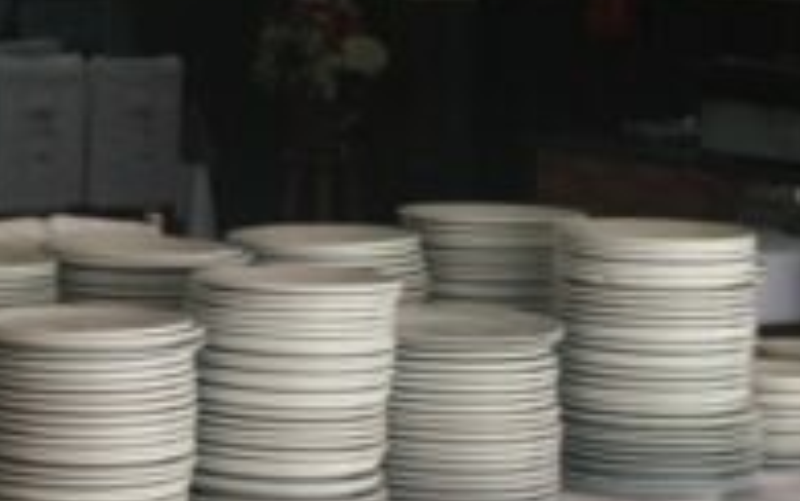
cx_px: -21
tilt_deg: -2.6
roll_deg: -1.4
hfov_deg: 13.6
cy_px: -16
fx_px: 3293
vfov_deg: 8.6
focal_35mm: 151
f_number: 2.2
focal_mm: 4.15
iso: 25
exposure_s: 1/34
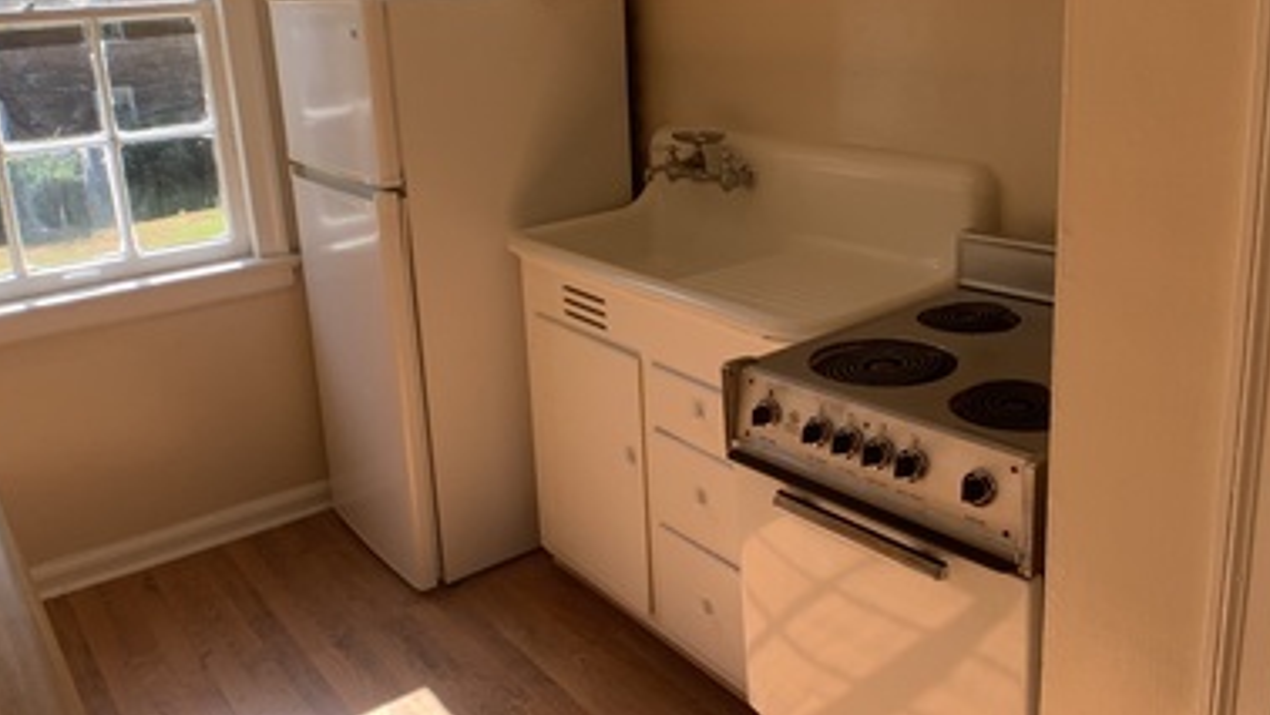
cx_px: 657
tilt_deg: -15.3
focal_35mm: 50
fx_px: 1684
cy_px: 292
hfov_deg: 41.3
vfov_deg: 24.0
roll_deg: +2.7
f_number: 1.8
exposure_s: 1/167
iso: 25
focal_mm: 4.25
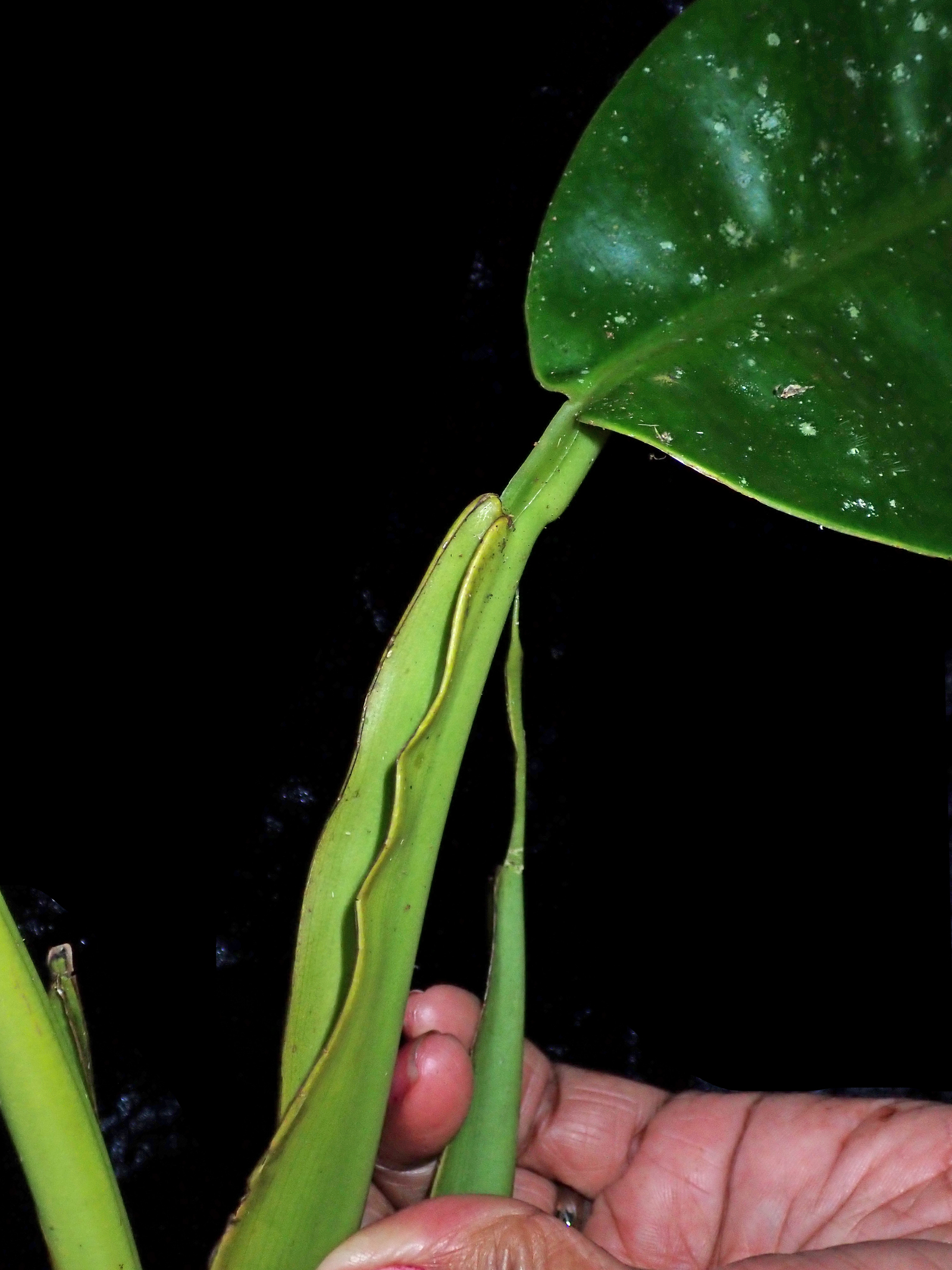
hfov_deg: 37.7
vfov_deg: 49.0
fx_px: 1393
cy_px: 635
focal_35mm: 38
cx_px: 476
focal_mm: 6.83
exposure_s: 1/40
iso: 200
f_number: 8
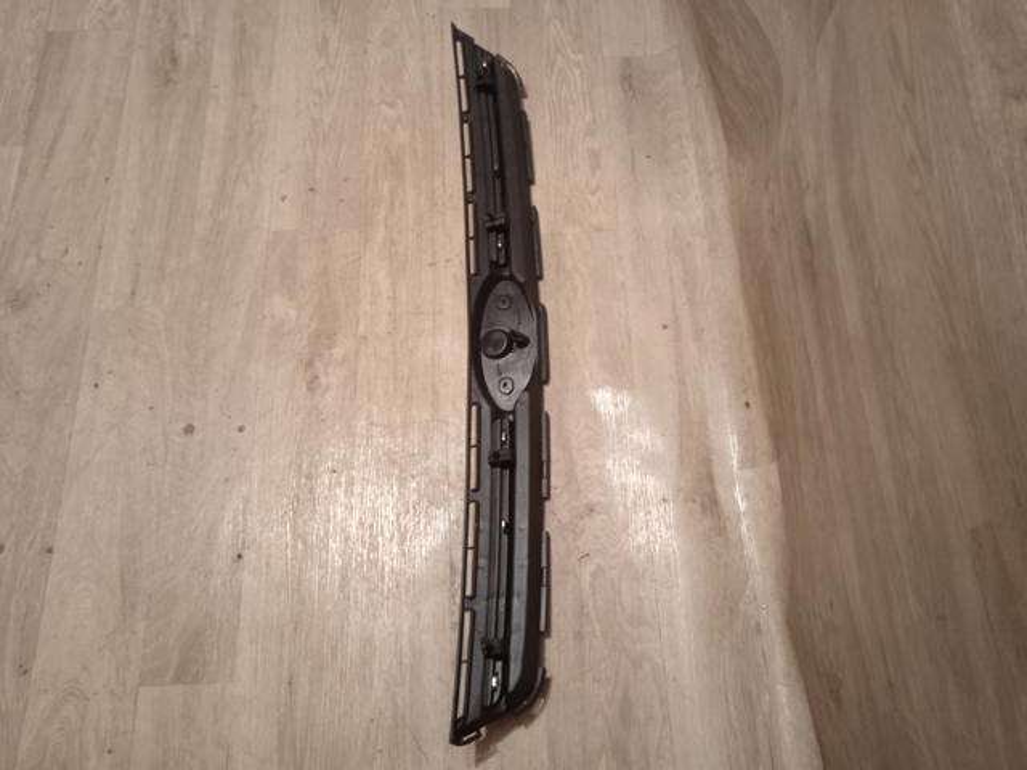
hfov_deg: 63.4
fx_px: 831
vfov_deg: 49.7
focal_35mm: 28
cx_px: 514
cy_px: 385
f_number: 2.2
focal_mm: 3.43
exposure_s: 1/16.7
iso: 794
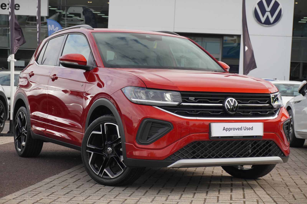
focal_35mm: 74
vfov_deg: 18.5
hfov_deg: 27.5
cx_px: 154
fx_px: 626
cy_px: 102
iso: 200
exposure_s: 1/250
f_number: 5.6
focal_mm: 49
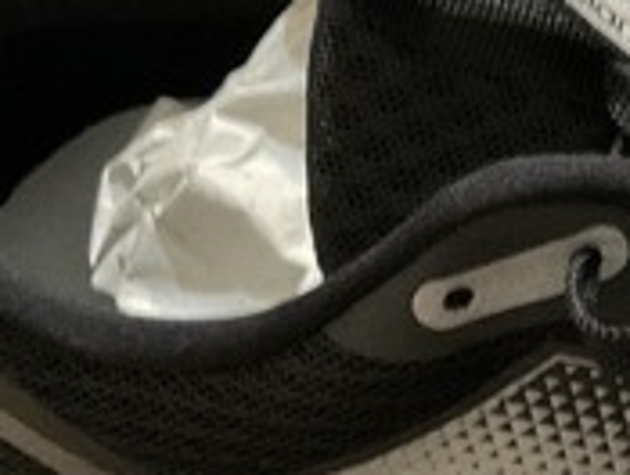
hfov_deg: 15.1
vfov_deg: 12.3
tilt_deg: -45.4
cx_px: 979
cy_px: -54
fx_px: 2170
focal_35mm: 119
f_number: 1.8
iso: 500
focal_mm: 3
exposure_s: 1/24
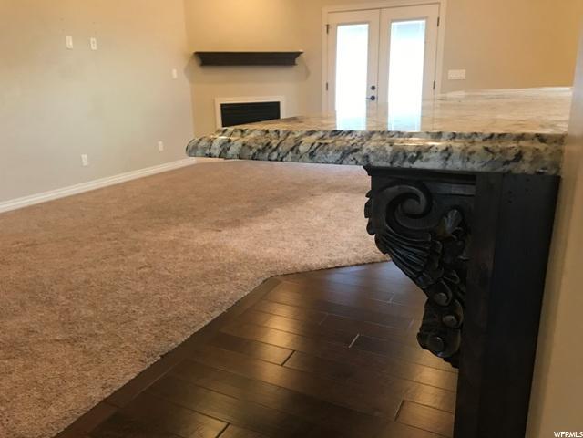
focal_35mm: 28
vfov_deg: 49.7
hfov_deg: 63.4
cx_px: 292
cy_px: 219
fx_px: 472
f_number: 1.8
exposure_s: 1/15
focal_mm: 3.99
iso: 50
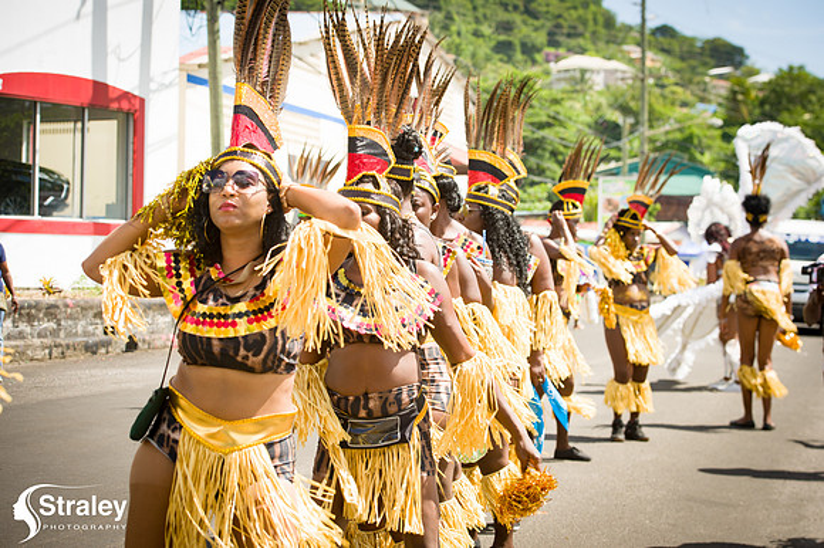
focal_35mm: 70
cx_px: 412
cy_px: 274
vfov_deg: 19.4
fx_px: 1601
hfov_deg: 28.9
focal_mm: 70
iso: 100
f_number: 6.3
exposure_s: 1/160
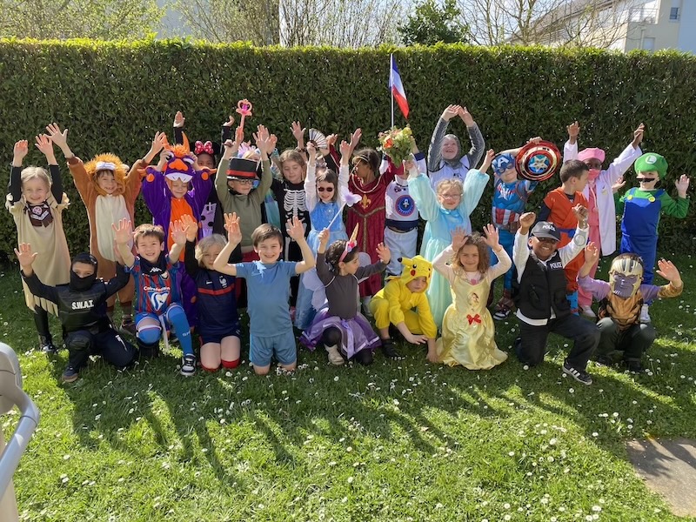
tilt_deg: -13.6
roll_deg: +0.0
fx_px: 523
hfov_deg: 67.3
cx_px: 348
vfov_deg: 53.1
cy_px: 261
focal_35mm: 26
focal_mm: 4.25
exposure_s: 1/698
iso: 32
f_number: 1.8
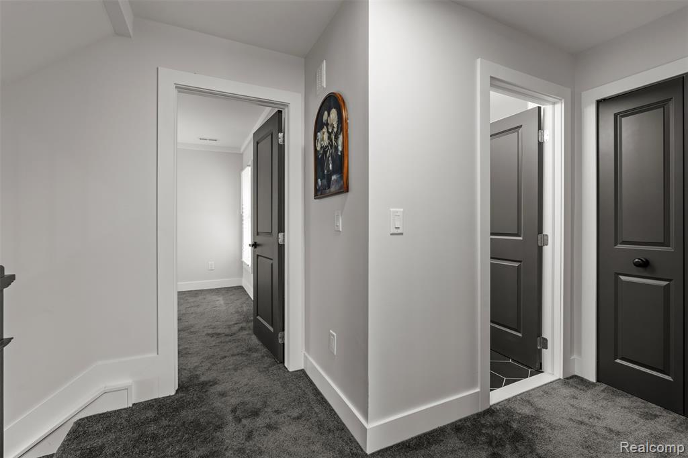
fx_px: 306
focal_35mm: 16
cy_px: 229
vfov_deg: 73.7
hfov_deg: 96.8
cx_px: 344
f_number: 8
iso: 400
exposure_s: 1/3
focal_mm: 16
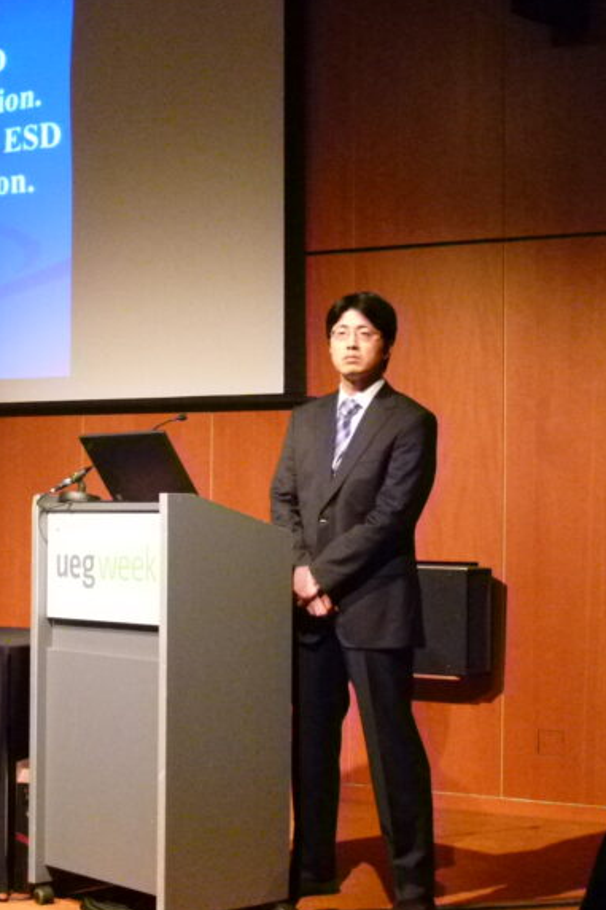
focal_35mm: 64
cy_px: 455
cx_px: 37
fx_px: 1617
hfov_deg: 20.7
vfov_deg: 31.4
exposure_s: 1/20
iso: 800
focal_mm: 7.9
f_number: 3.5
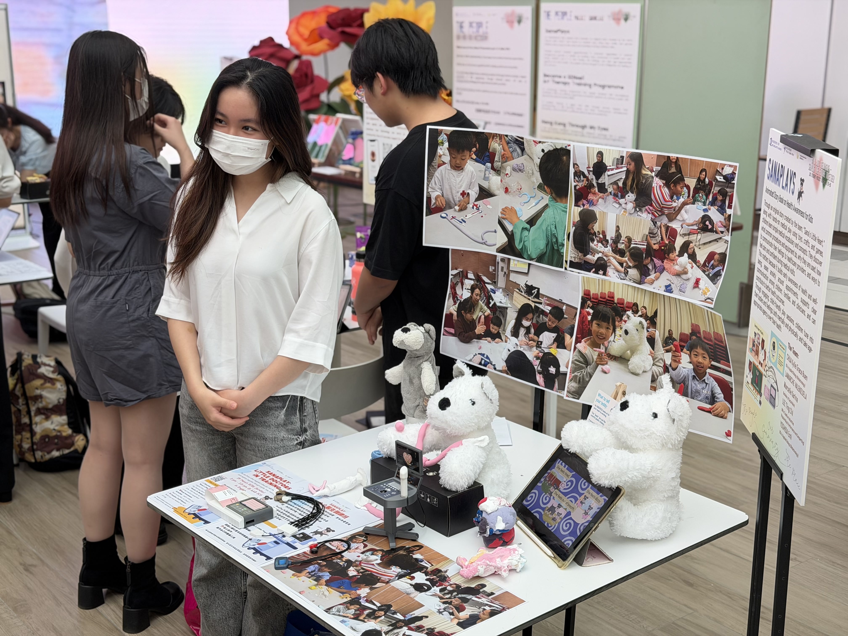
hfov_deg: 39.7
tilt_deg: -14.6
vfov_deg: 30.3
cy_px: 318
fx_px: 1176
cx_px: 424
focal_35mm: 48
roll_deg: +0.0
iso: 50
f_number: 1.78
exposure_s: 1/121
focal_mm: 6.76
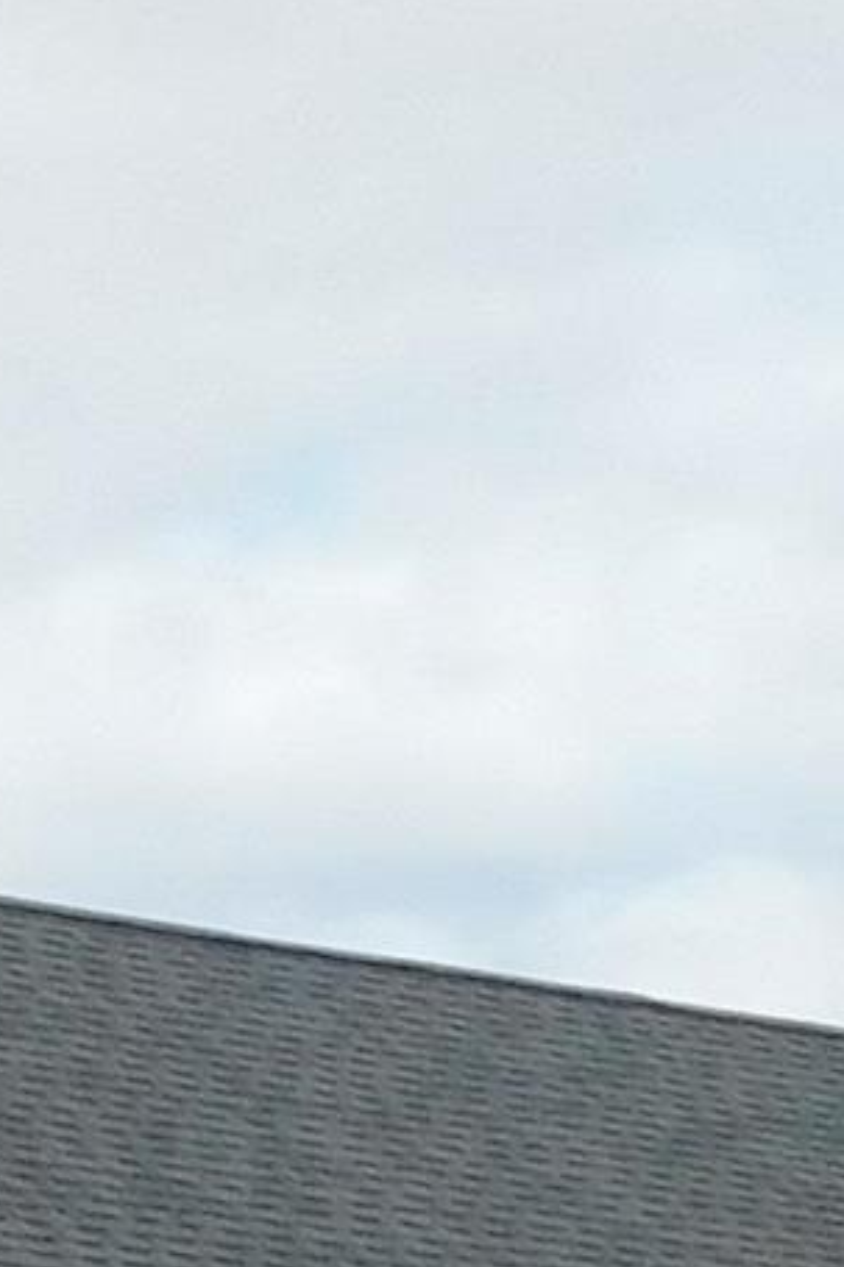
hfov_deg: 4.9
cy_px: 2030
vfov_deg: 7.2
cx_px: 3
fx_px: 9889
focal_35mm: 281
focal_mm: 7.1
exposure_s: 1/800
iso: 125
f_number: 3.6
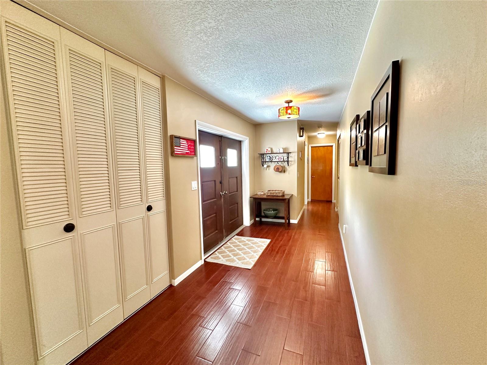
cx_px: 244
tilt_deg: -4.4
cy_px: 182
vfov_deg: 85.6
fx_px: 197
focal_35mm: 14
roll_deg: +0.4
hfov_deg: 102.1
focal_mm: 2.22
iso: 400
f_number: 2.2
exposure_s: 1/60
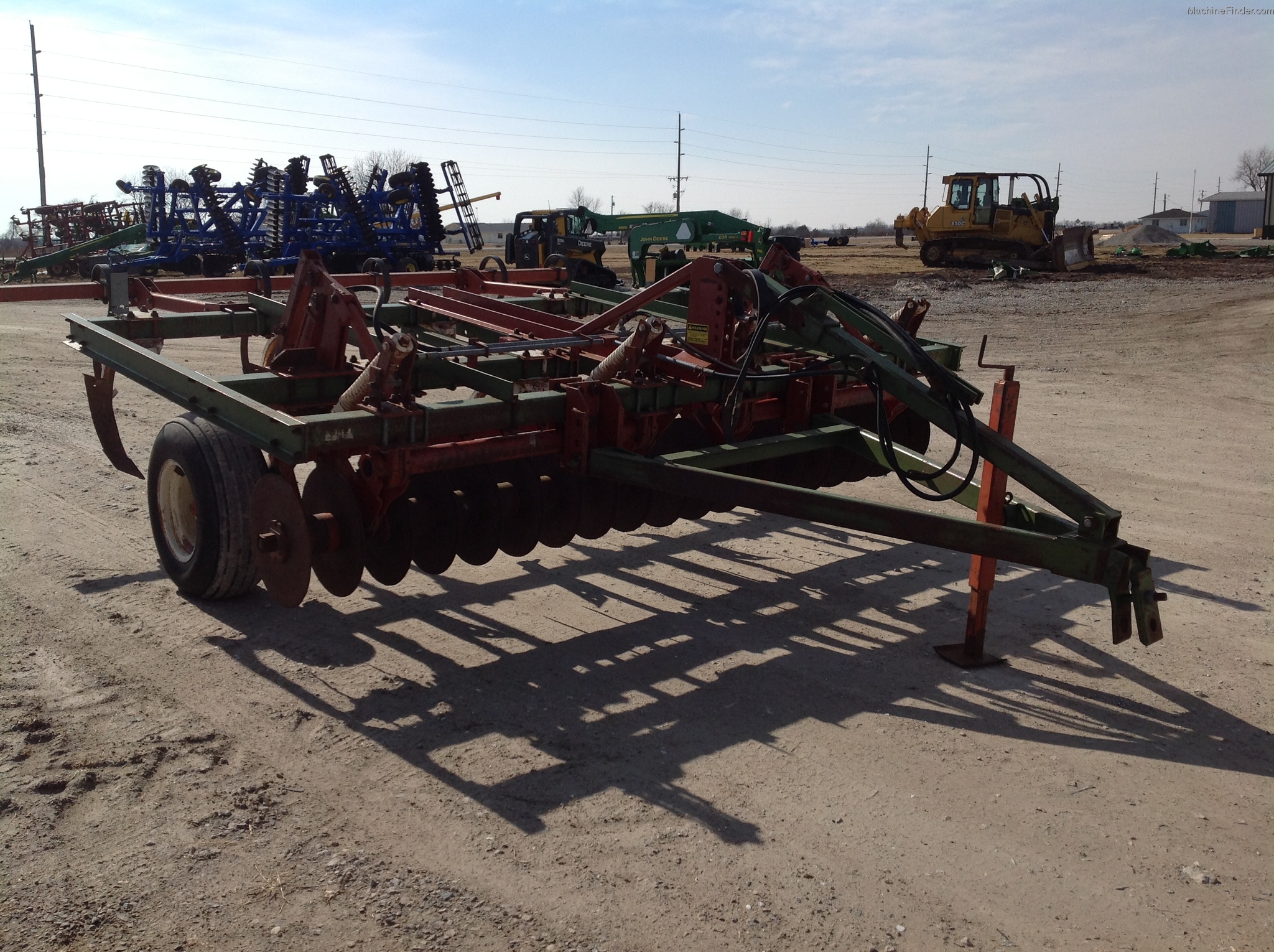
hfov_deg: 52.7
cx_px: 637
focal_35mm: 35
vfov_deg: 40.6
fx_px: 1286
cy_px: 476
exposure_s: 1/2747
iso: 50
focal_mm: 4.28
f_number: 2.4
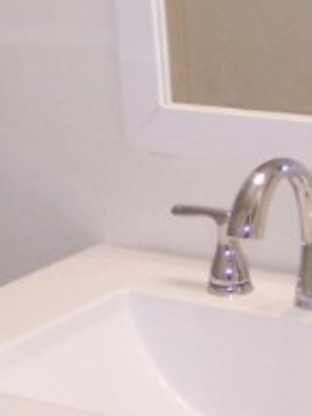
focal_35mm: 152
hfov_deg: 9.8
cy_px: -74
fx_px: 1827
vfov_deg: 12.7
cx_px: 115
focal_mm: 6.3
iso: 140
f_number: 2.8
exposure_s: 1/125
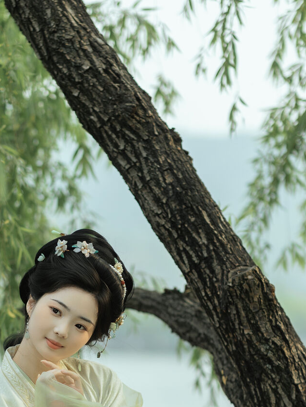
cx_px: 49
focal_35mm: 174
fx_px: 2050
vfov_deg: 11.3
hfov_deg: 8.5
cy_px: 380
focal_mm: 85
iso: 100
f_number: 2
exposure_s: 1/1600
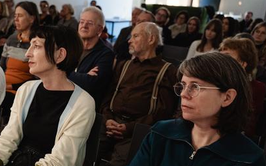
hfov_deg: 46.2
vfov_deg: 30.4
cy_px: 108
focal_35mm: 42
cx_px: 82
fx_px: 304
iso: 2500
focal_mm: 28
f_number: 2.8
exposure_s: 1/50
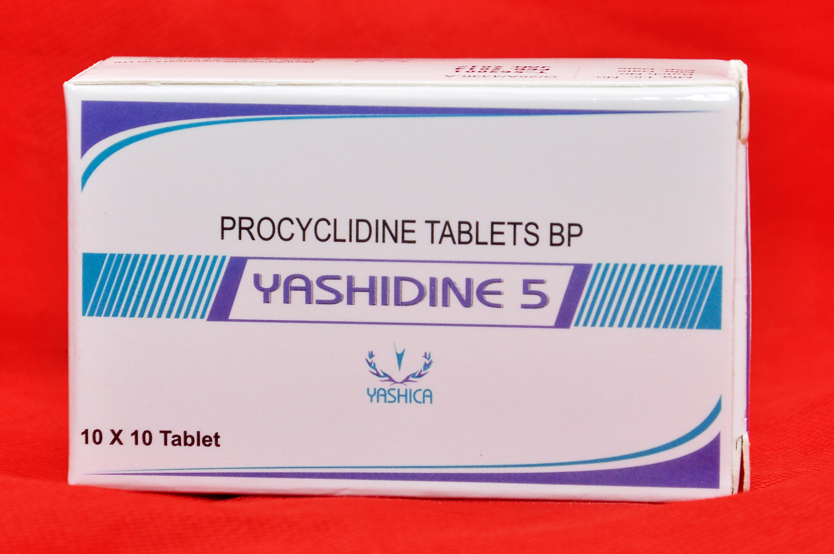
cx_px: 417
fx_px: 3644
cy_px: 277
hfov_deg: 13.1
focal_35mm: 158
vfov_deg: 8.7
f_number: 10
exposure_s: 1/125
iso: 320
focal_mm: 105
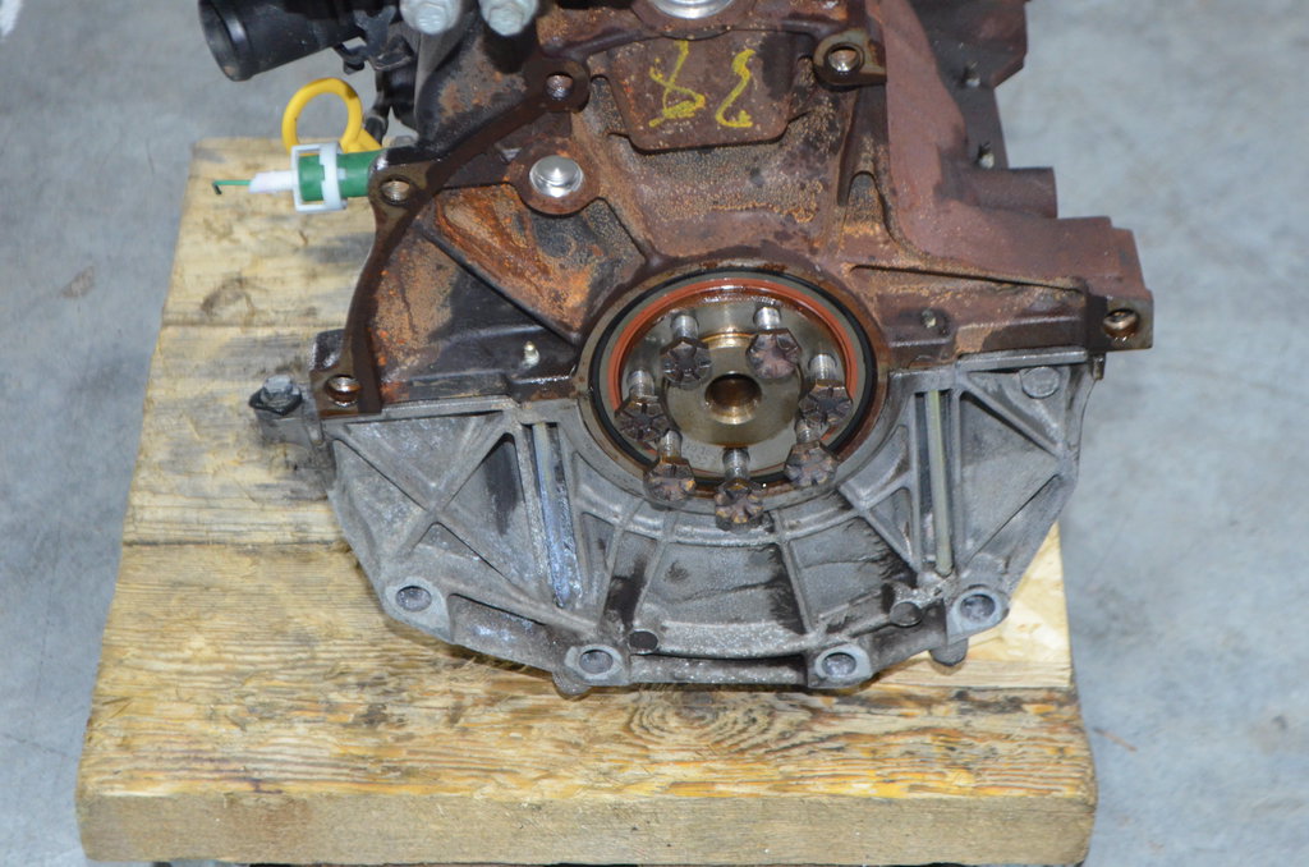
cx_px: 654
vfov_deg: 16.5
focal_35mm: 82
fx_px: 2993
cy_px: 434
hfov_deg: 24.7
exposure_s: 1/60
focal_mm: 55
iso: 2500
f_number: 5.6
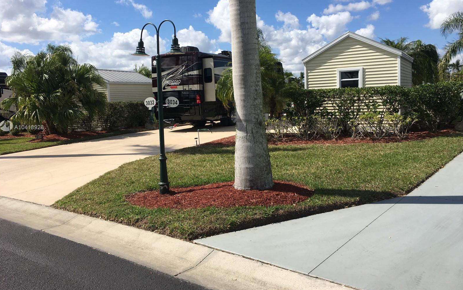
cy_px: 128
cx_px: 231
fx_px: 391
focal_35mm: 31
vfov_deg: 40.5
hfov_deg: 61.2
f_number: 2.2
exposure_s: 1/1972
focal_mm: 4.15
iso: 25
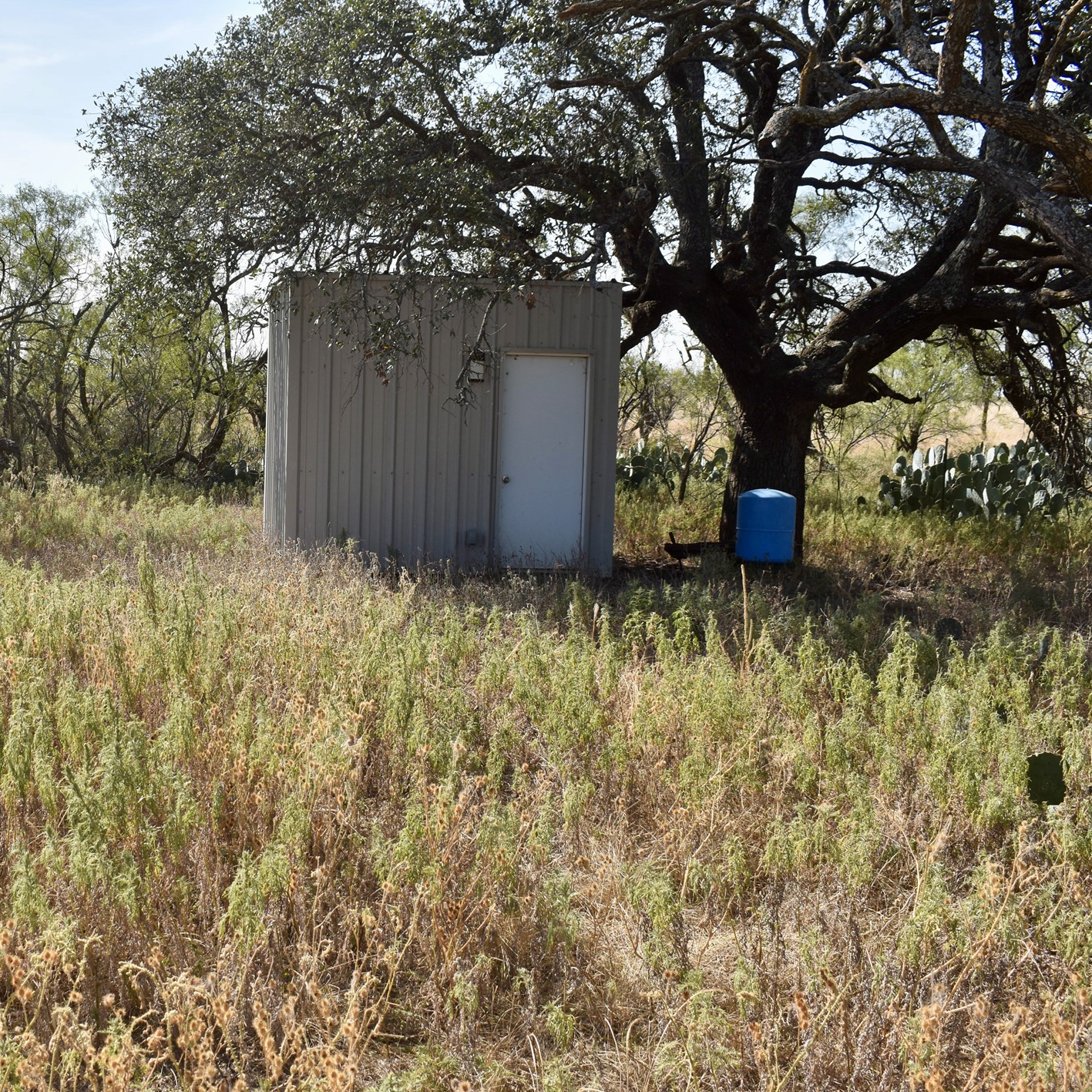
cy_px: 555
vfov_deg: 39.2
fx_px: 1535
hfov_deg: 38.3
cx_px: 291
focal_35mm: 43
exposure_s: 1/250
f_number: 8
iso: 100
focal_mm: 22
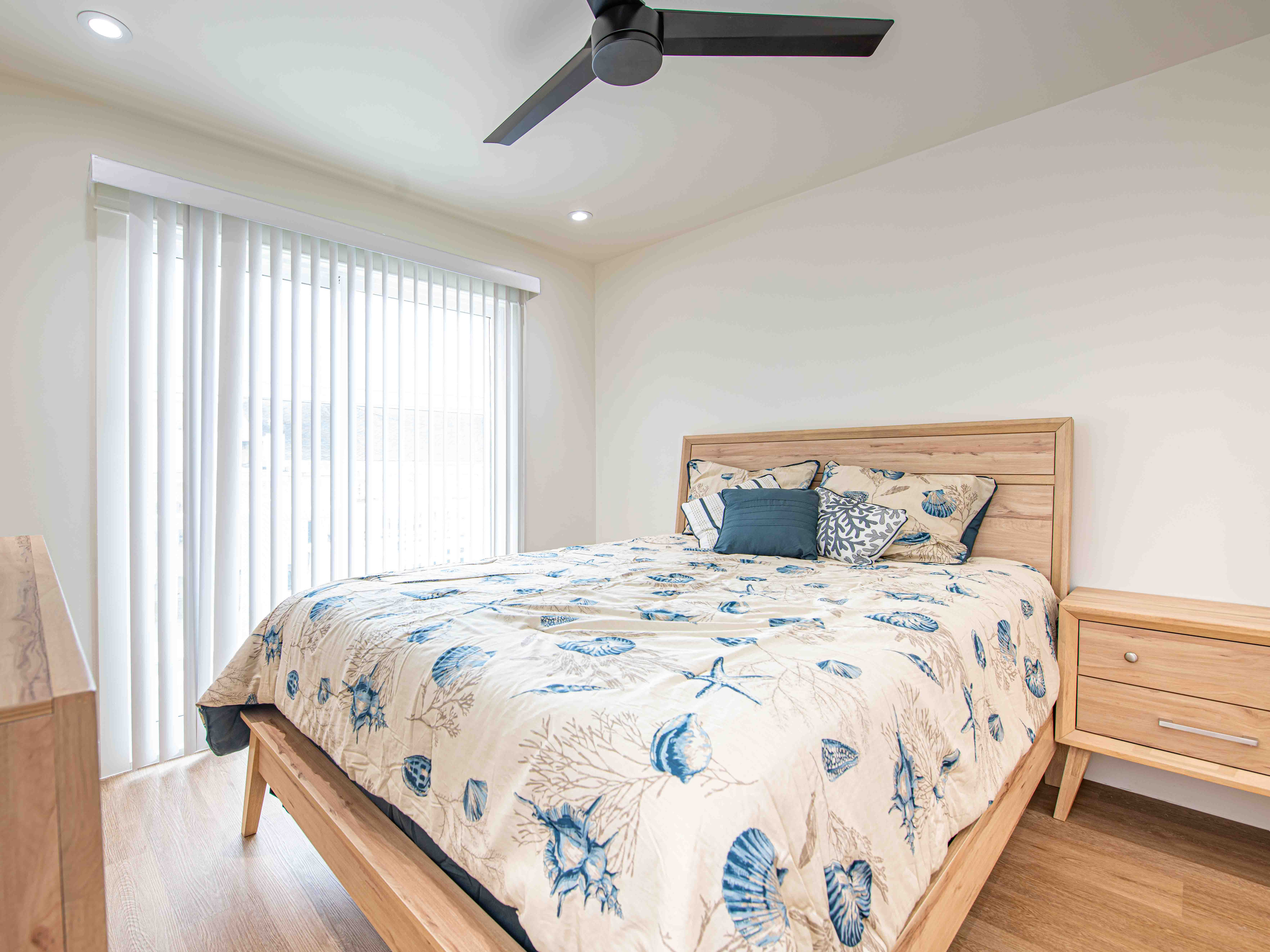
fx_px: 578
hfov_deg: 94.9
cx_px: 552
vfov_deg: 79.0
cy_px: 473
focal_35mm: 16
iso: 64
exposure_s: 1/3
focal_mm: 14
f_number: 7.1
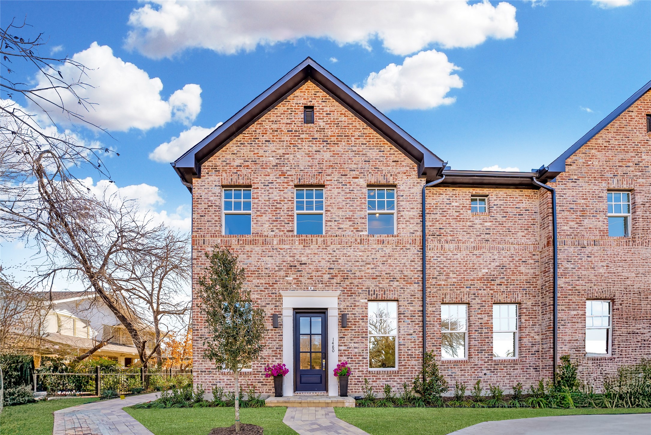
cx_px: 326
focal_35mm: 14
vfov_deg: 81.3
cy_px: 218
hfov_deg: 104.2
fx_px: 253
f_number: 7.1
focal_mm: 14
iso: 100
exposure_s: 1/60
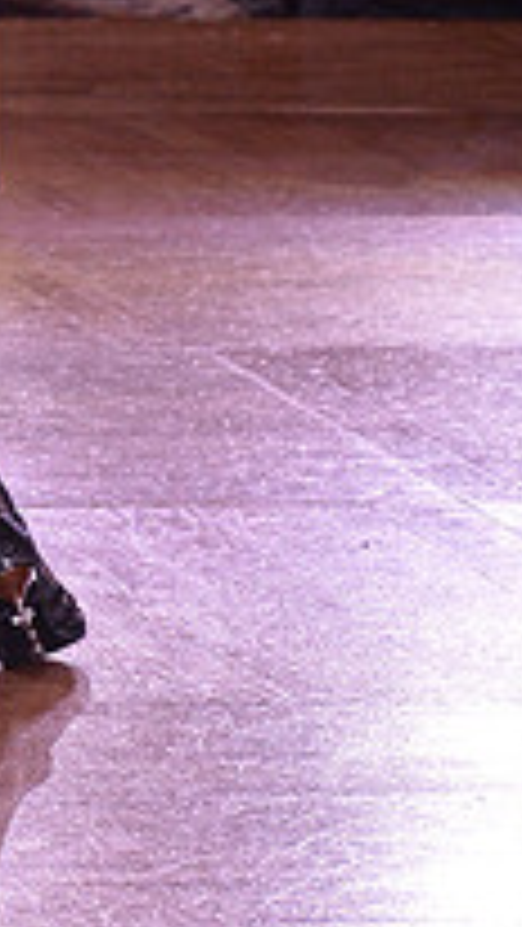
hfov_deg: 2.8
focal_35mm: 428
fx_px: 10523
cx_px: -232
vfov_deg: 5.0
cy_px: -324
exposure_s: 1/250
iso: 2000
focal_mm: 145
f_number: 7.1
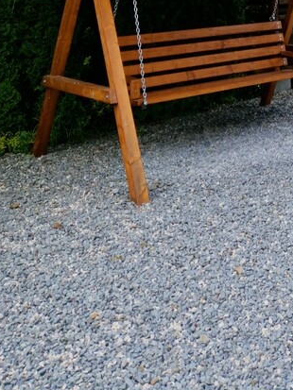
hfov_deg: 23.7
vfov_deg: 28.9
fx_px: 643
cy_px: -85
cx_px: 337
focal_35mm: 57
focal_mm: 5.4
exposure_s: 1/618
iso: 50
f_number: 1.8
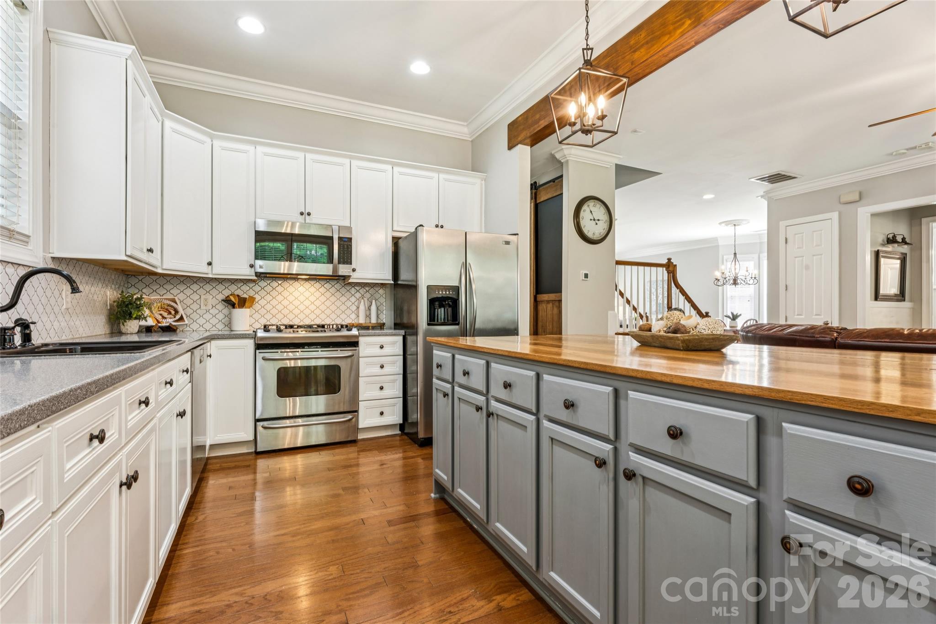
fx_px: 434
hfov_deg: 94.3
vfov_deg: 71.4
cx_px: 468
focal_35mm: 17
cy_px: 312
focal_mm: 16.7
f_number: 13
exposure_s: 1
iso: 100
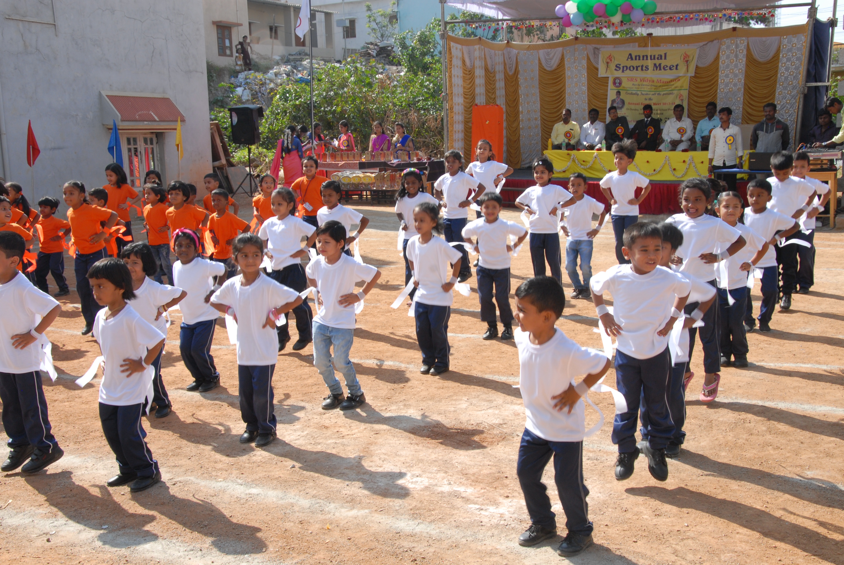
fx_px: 1056
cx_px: 422
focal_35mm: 45
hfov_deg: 43.6
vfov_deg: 29.9
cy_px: 282
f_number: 10
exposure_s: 1/125
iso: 250
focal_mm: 30
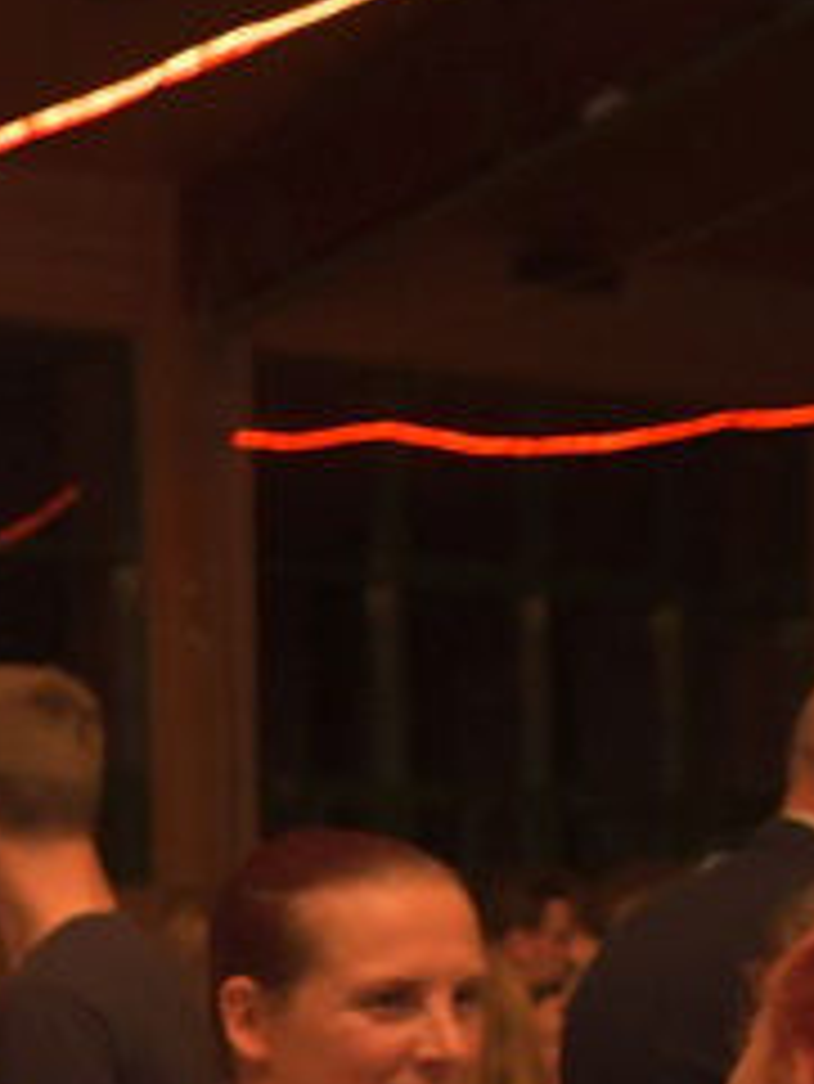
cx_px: -774
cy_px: 1156
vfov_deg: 23.4
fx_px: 2475
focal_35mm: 79
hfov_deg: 15.3
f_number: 4
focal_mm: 17
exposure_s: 1/250
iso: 1250
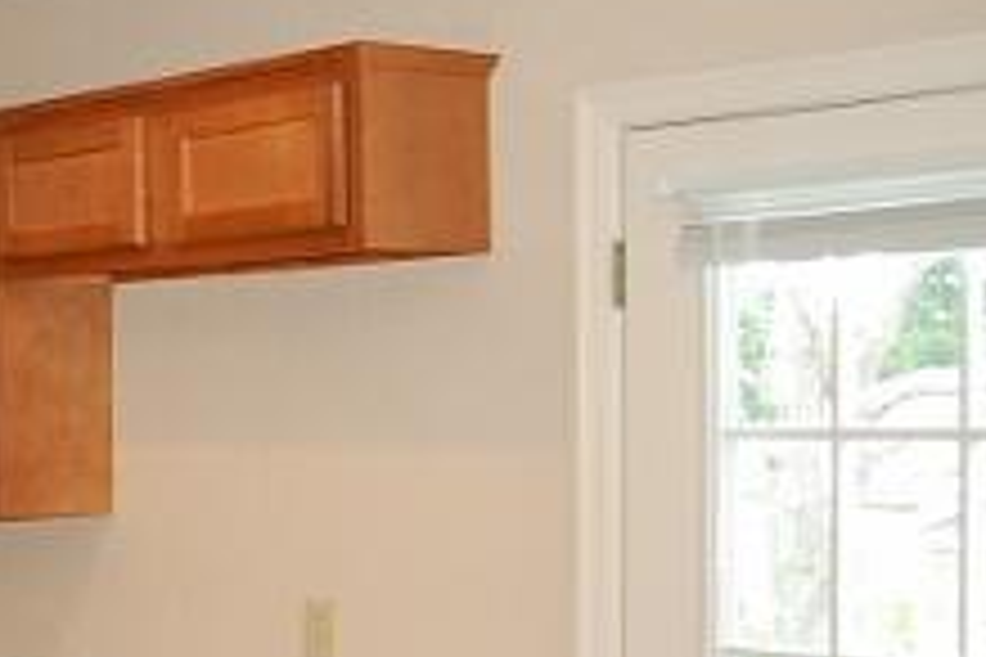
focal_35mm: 79
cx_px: -450
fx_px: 2164
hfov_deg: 21.8
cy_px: 464
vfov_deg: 17.2
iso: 400
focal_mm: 18
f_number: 3.5
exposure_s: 1/60
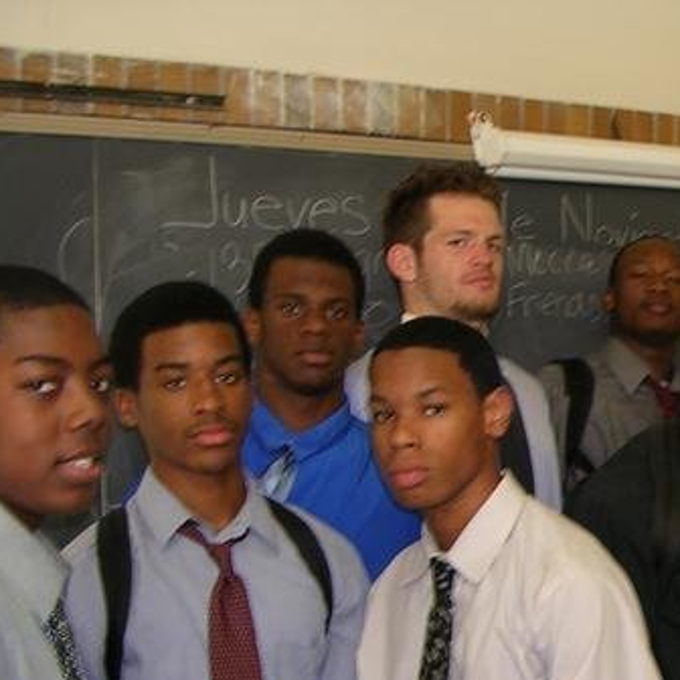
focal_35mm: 80
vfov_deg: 21.2
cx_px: 737
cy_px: 603
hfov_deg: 20.7
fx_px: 1778
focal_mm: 5.8
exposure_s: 1/30
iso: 50
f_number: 2.8
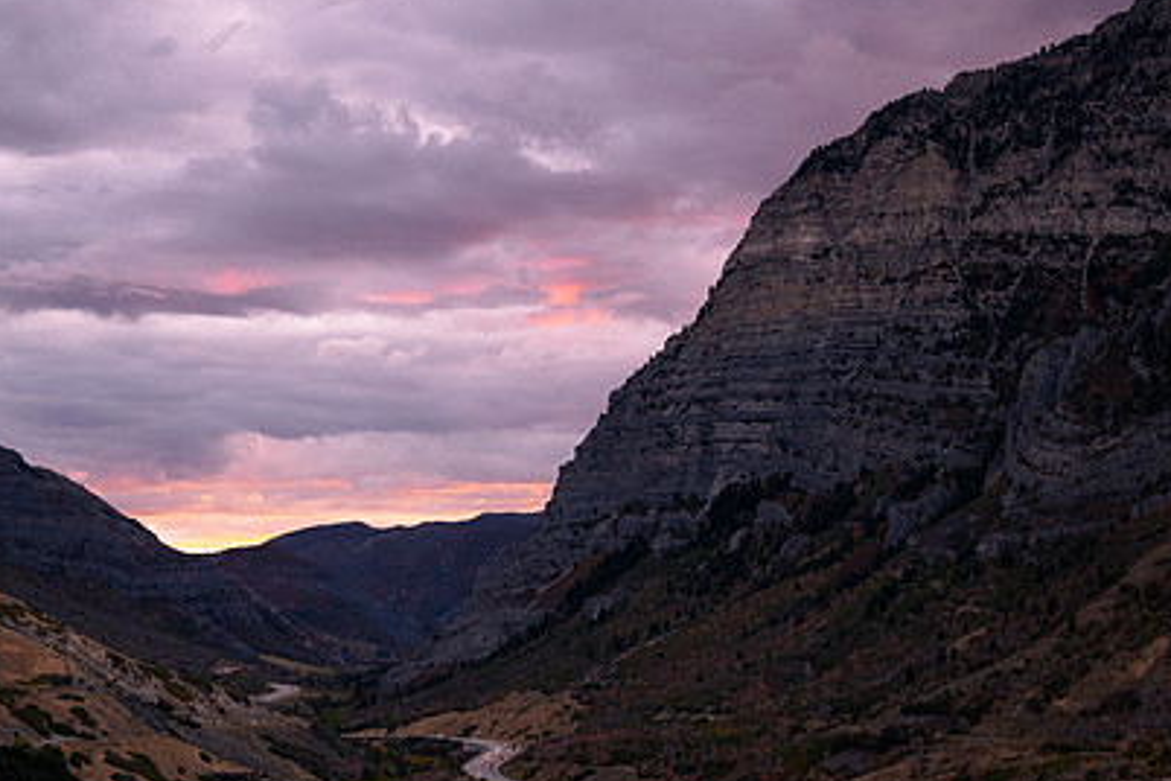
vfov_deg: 18.2
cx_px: 440
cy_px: 428
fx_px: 2439
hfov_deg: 26.9
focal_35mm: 75
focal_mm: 52
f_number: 5.6
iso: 1250
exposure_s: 1/125
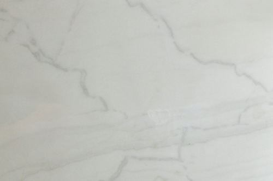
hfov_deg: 59.6
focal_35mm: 32
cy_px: 90
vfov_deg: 41.6
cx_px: 136
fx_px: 239
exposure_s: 1/125
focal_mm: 21
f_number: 10
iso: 800
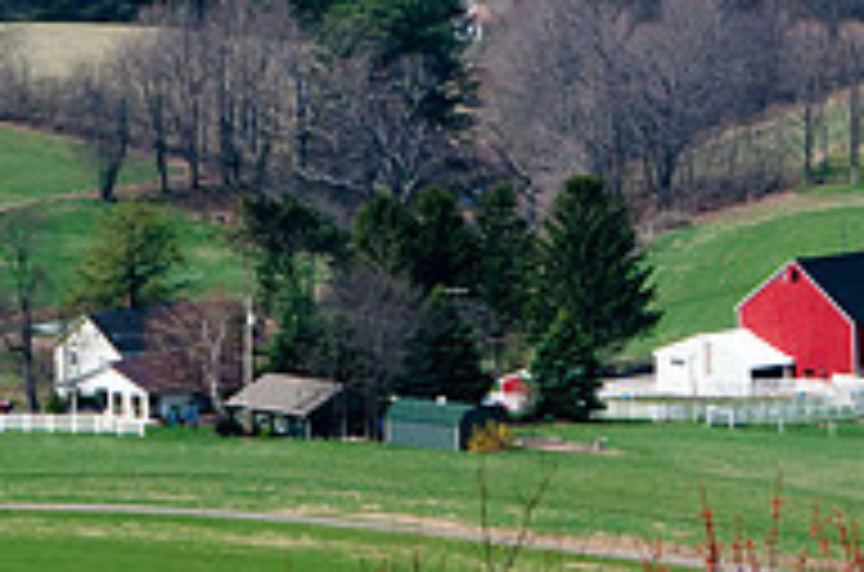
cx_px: 585
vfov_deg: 3.3
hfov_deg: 5.1
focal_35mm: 408
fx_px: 9768
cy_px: 43
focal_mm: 90
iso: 250
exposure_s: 1/250
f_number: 11
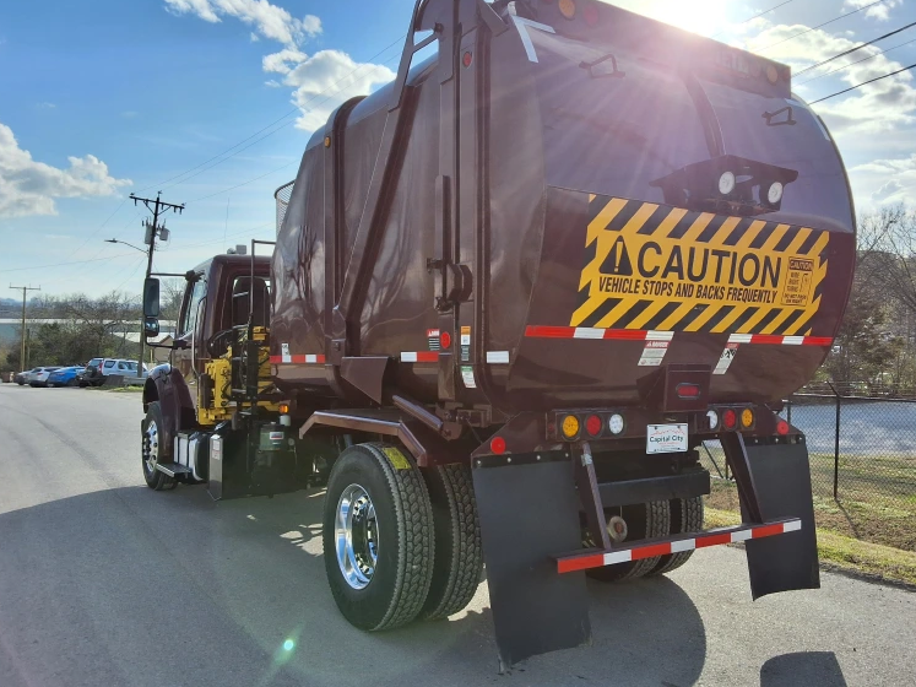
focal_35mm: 30
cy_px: 331
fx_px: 794
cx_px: 482
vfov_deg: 46.8
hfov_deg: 59.9
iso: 32
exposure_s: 1/1647
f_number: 1.9
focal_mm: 2.91
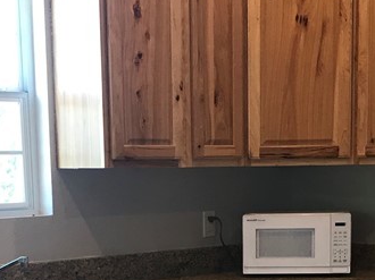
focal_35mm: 87
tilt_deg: -8.3
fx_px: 942
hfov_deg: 22.5
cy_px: 313
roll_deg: +1.0
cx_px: 215
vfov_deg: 16.4
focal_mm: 3.99
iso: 25
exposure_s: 1/30
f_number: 1.8
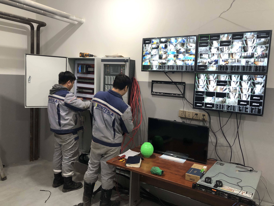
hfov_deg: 63.4
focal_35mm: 28
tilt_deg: -6.0
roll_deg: -2.6
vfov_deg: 49.7
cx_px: 137
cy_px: 103
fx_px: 222
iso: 40
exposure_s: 1/15
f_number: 1.8
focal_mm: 3.99
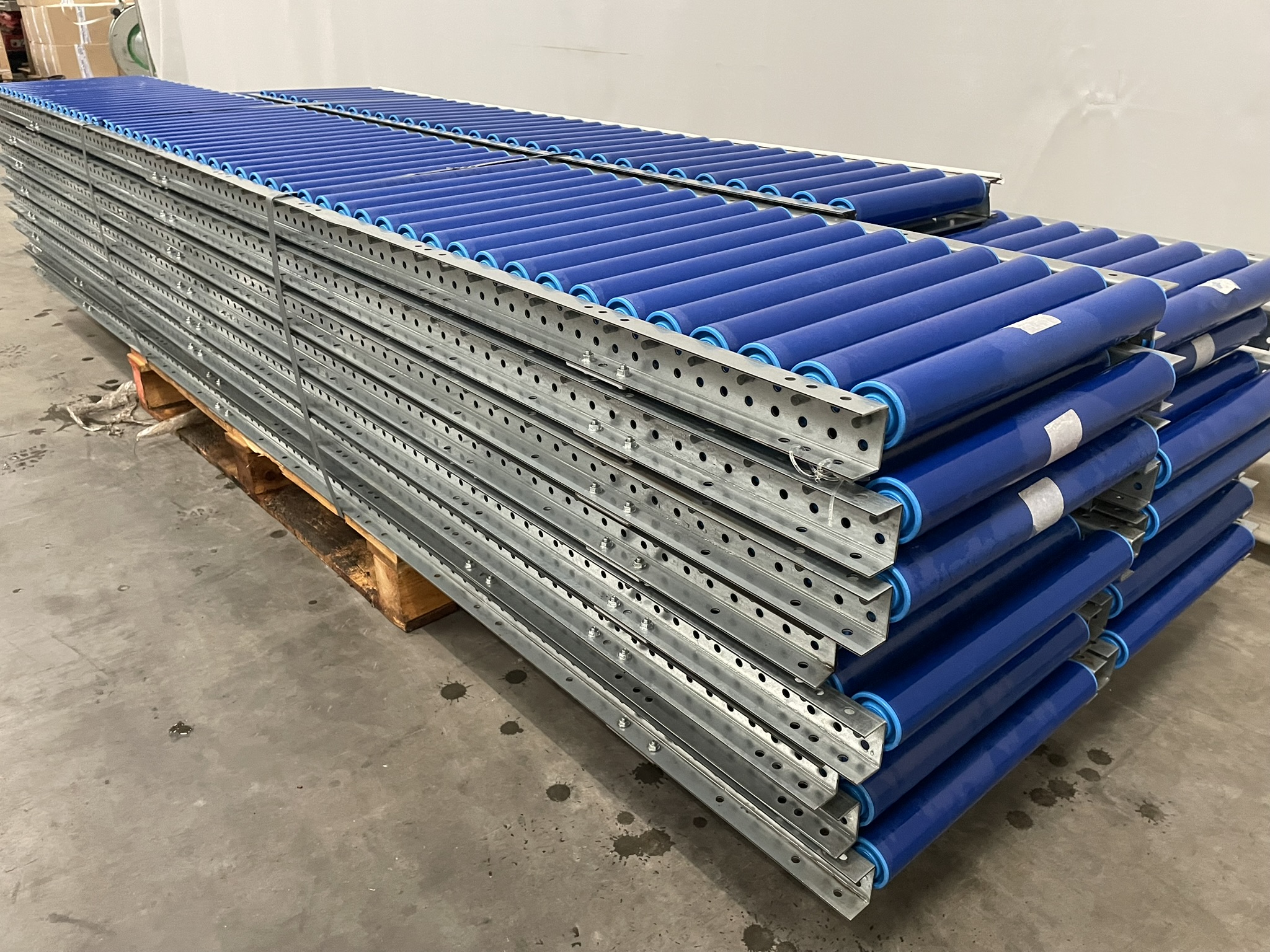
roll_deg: +0.6
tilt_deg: -26.5
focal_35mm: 26
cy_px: 476
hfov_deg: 67.3
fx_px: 954
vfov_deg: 53.1
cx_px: 635
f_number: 1.6
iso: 500
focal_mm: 4.2
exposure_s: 1/60
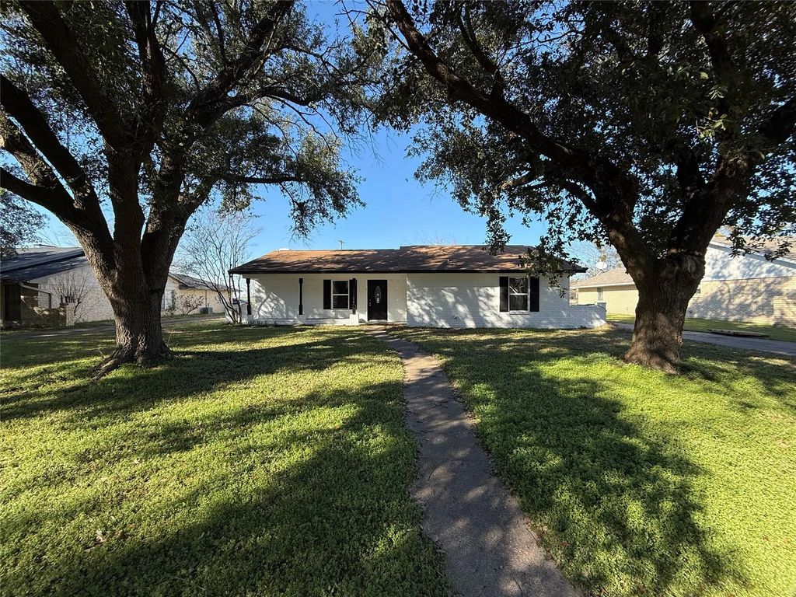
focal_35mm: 14
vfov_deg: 85.7
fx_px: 322
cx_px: 398
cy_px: 298
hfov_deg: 102.1
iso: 50
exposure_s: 1/770
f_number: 2.2
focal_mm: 2.22
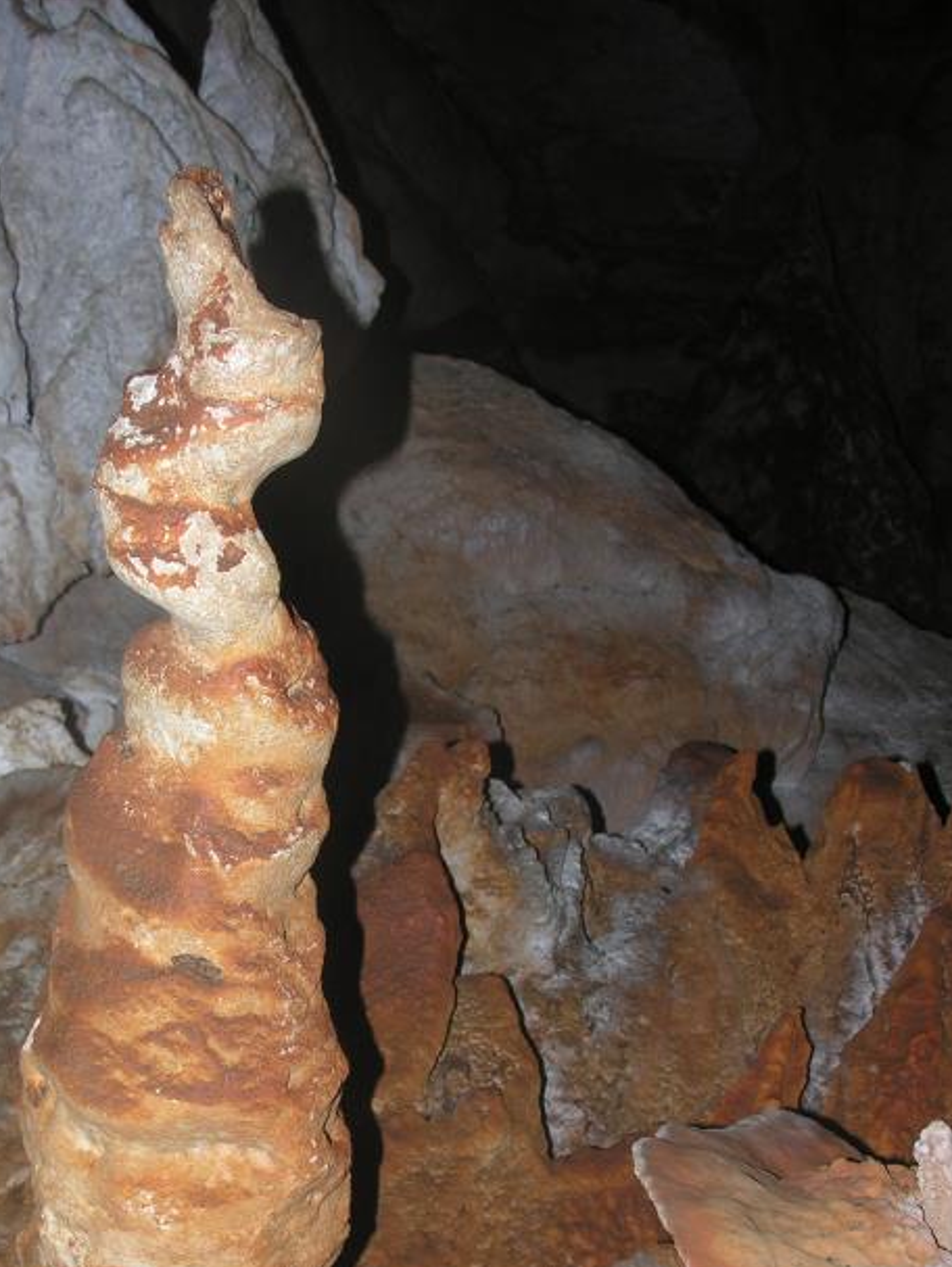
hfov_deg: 24.7
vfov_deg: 32.4
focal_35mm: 59
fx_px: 2161
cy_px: 864
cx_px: 324
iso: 50
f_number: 2.8
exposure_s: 1/60
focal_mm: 8.9
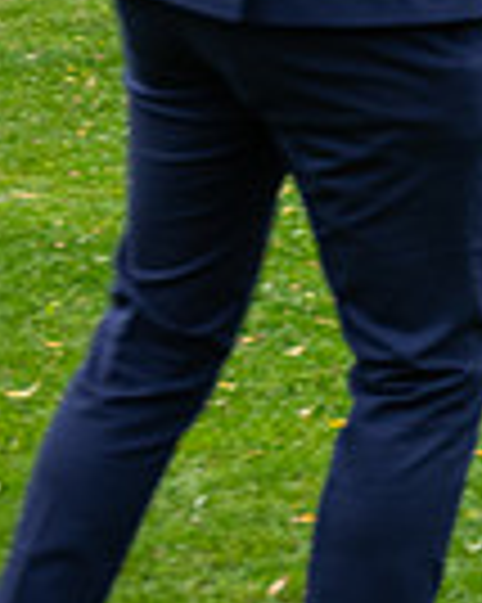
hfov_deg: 6.6
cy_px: -173
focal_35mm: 223
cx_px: 1122
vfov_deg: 8.6
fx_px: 3981
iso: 160
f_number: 3.5
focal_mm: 55
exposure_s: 1/250
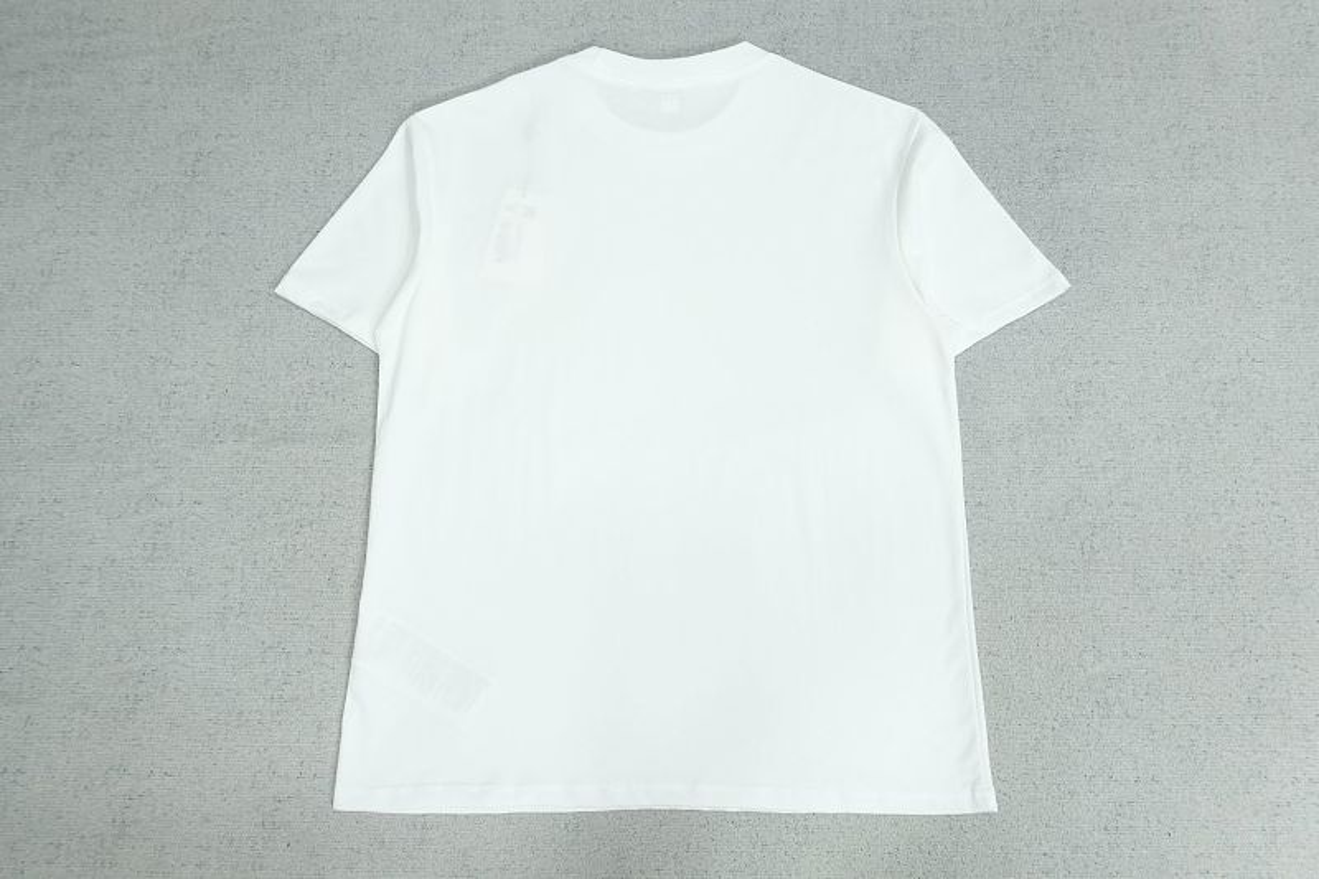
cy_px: 440
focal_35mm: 24
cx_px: 660
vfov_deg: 53.1
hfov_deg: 73.8
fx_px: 879
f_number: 8
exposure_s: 1/160
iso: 1000
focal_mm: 16
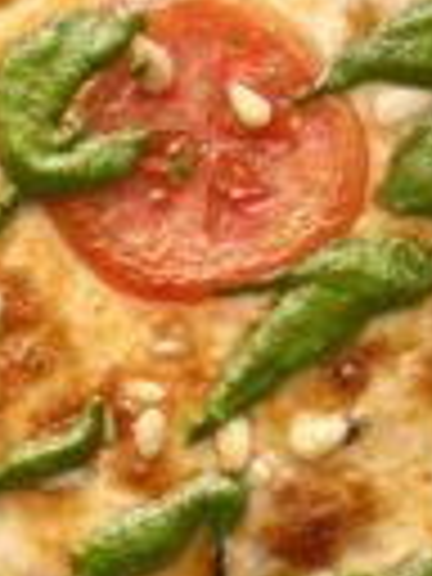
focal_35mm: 187
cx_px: 182
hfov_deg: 7.9
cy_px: 140
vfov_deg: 10.6
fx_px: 3112
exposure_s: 1/709
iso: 80
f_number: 1.78
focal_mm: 6.86
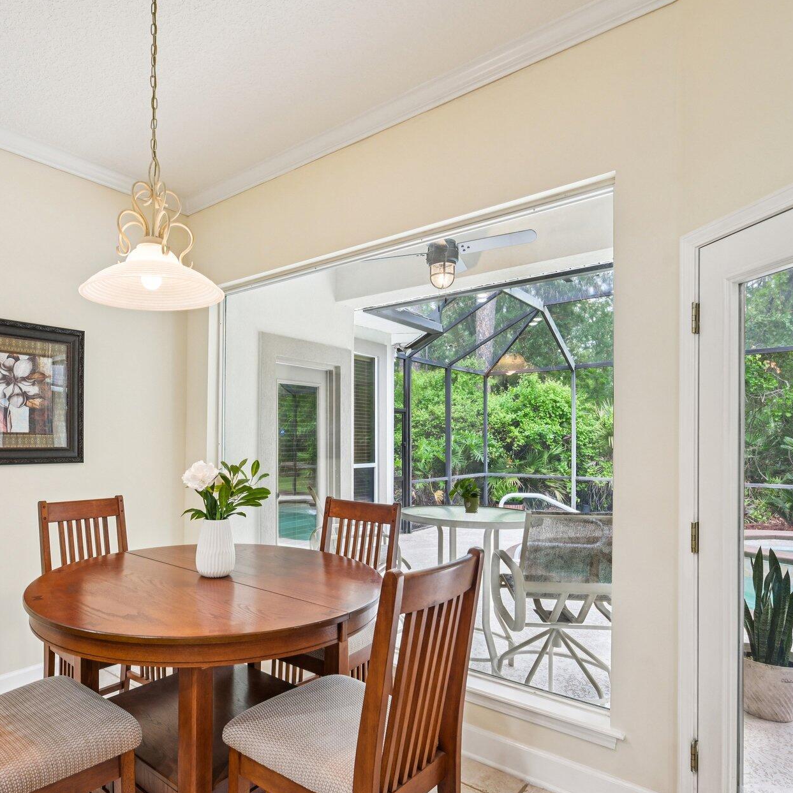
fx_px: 544
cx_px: 295
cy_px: 434
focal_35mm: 21
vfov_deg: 72.0
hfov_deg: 70.9
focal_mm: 15
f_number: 8
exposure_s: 1/10
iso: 400
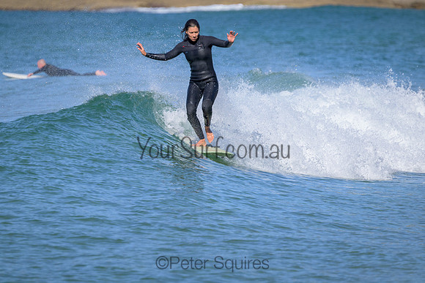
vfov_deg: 2.3
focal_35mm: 610
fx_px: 7203
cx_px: 212
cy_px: 142
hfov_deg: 3.4
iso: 800
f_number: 11
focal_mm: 610
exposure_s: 1/2000
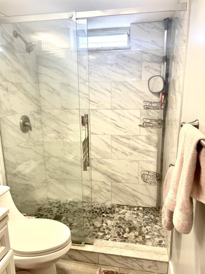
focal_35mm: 26
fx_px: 205
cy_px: 137
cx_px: 102
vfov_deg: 67.3
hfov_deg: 53.1
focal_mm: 5.7
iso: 80
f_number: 1.5
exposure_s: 1/120
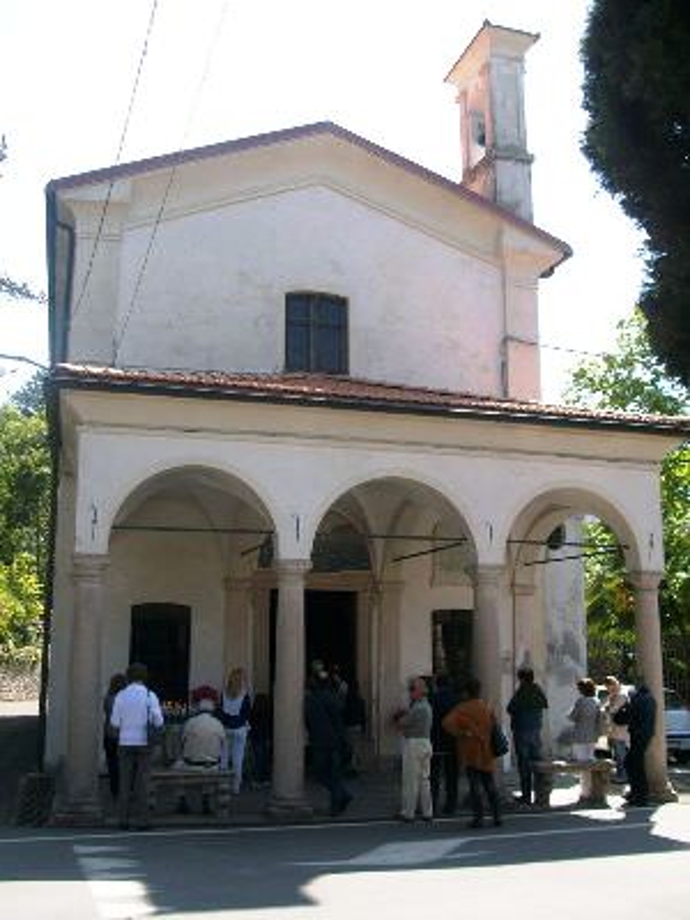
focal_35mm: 34
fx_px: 904
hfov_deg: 41.8
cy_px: 460
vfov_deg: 54.0
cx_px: 345
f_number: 2.8
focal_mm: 5.7
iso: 64
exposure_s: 1/429
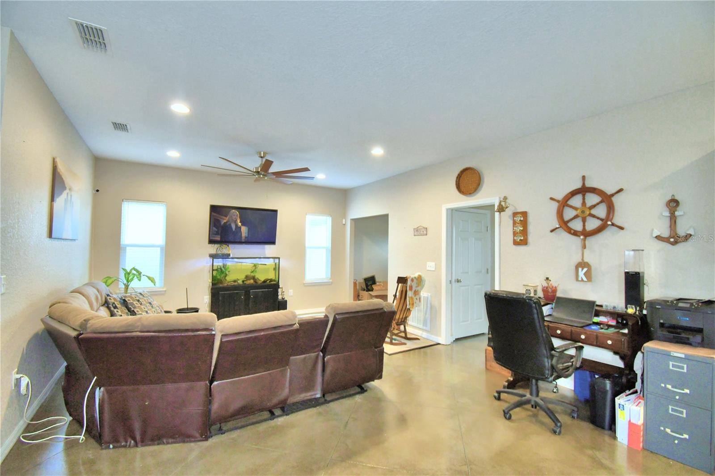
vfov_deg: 77.3
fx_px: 298
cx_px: 358
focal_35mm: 15
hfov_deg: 100.4
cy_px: 238
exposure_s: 1/30
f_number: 4.5
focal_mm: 10
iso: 560
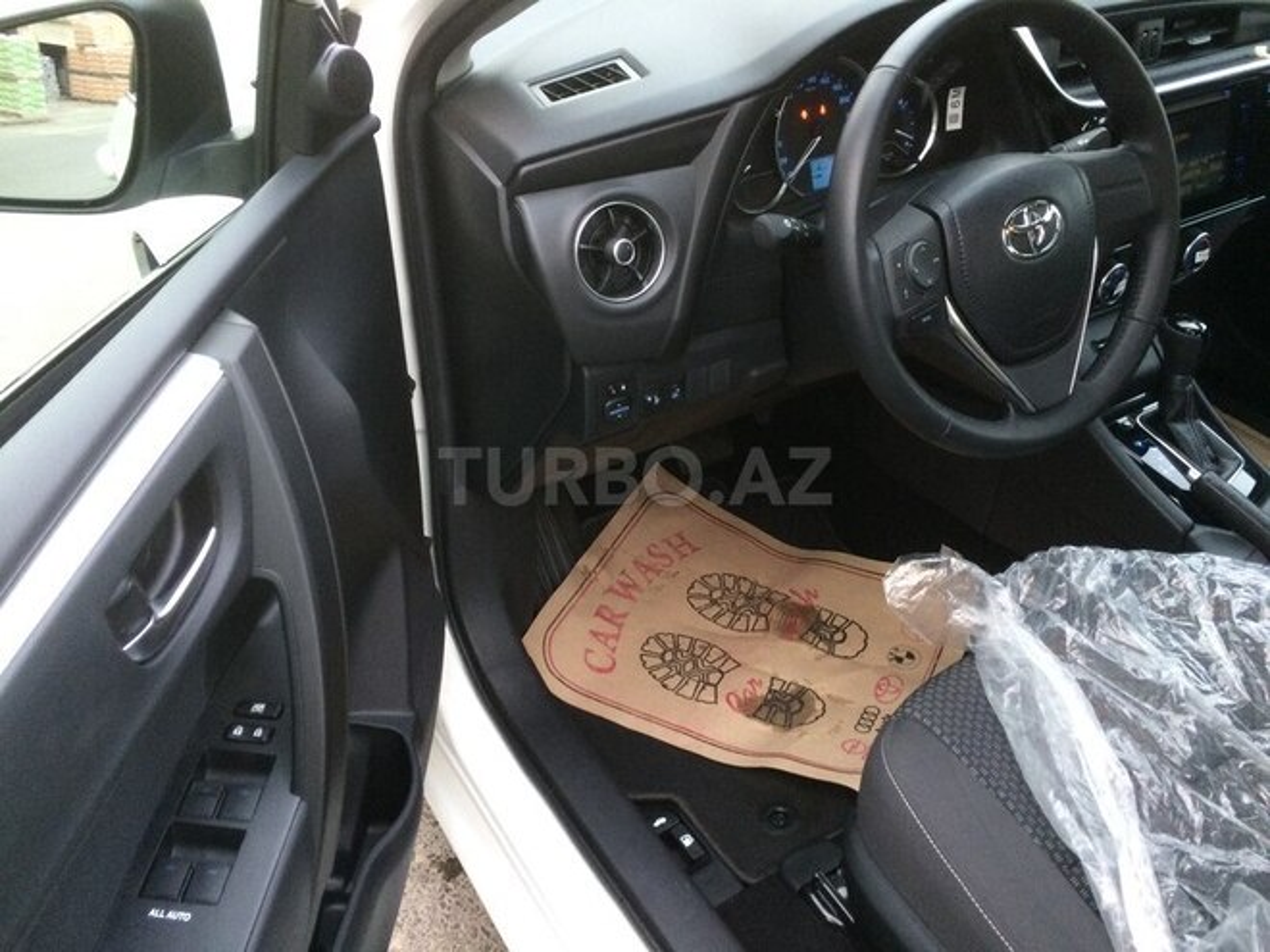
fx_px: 1064
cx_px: 635
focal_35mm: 29
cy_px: 476
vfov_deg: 48.2
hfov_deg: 61.7
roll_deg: -0.8
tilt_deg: -36.6
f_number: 2.2
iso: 160
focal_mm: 4.15
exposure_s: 1/33
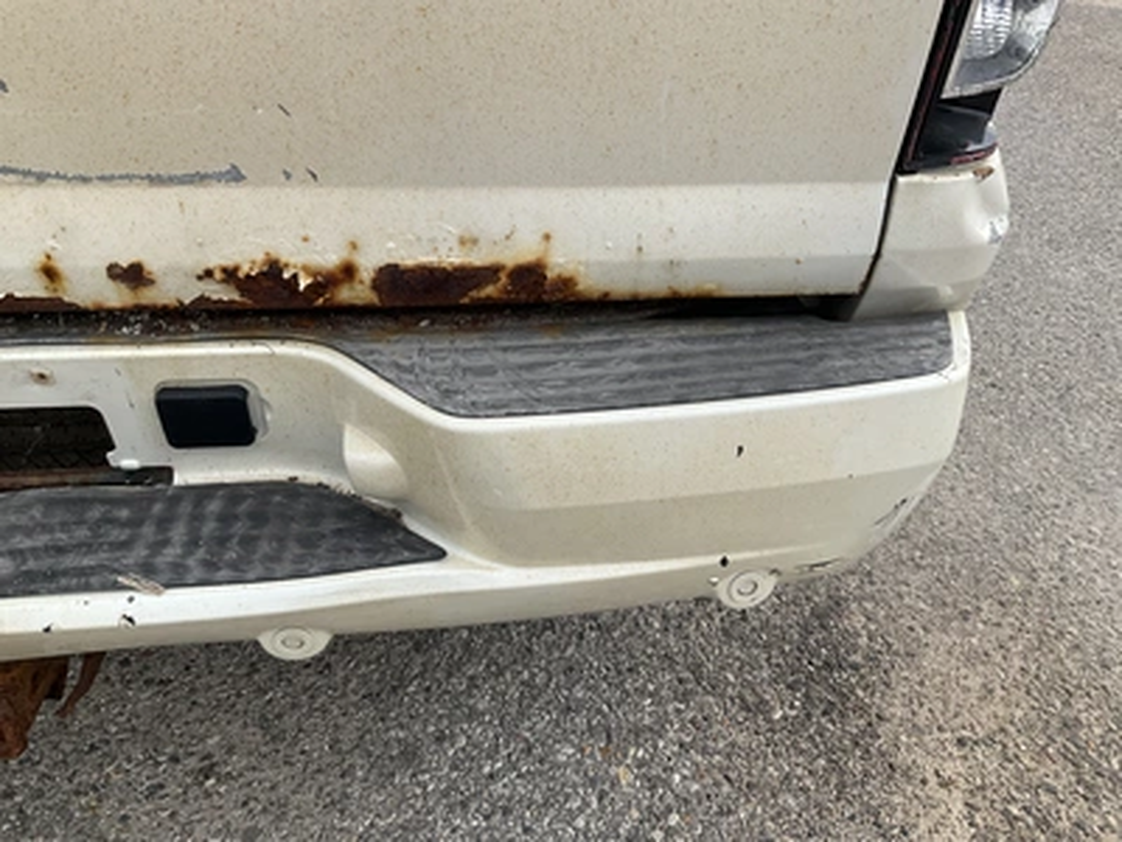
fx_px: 940
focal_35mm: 29
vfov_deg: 48.2
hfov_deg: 61.7
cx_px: 561
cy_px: 421
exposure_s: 1/446
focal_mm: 3
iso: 25
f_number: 1.8
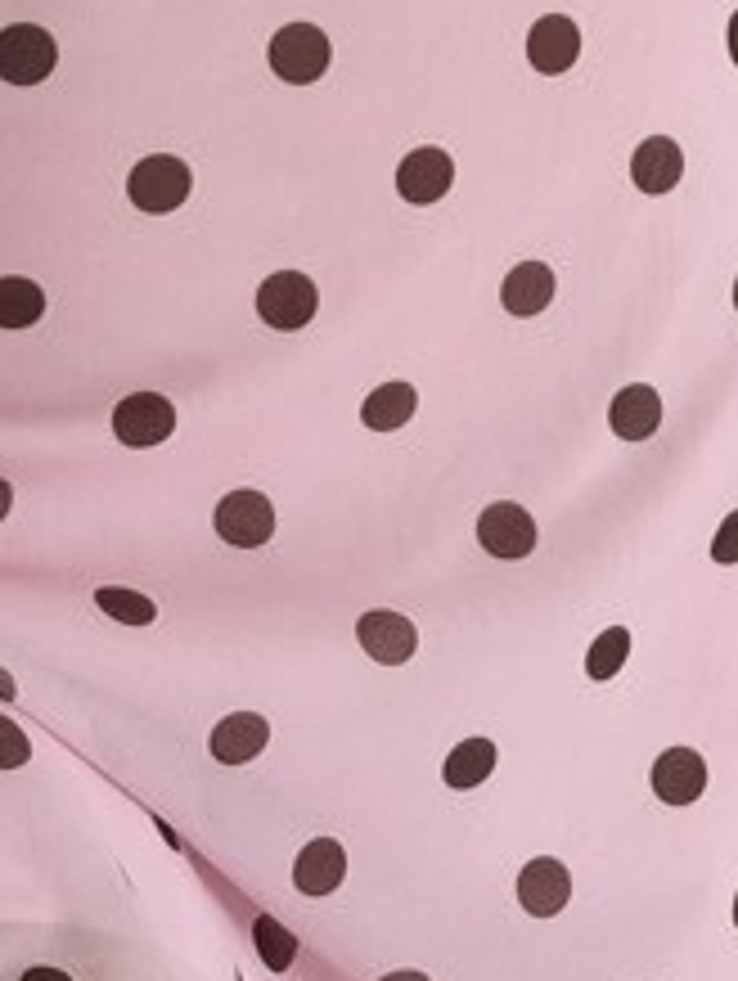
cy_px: -322
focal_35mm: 181
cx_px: 126
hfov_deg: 8.2
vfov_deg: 10.7
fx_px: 5135
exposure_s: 1/208
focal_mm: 6.76
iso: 50
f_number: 1.78
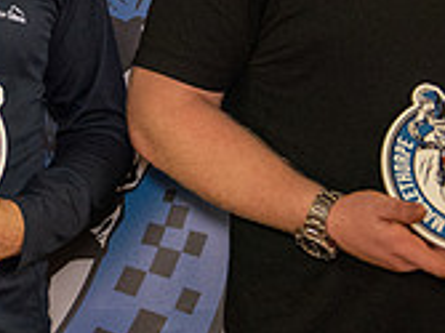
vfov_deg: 11.5
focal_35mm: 127
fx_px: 1631
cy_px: -41
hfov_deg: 14.9
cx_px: -117
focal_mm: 38
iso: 2500
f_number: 2.8
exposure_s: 1/500
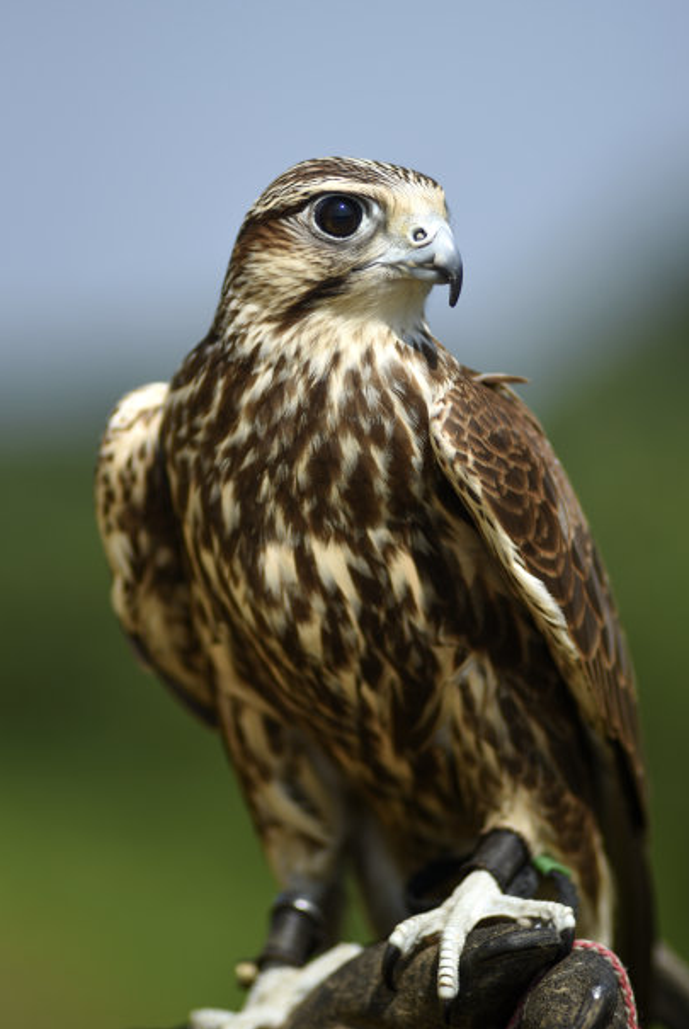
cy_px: 515
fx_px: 5210
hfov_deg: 7.6
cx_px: 344
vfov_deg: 11.3
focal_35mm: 182
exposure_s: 1/1000
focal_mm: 180
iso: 50
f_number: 2.8
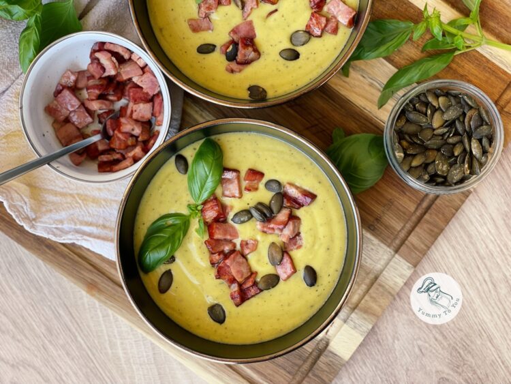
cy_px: 192
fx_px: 945
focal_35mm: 64
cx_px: 256
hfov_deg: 30.3
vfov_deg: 22.9
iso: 32
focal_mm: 7.5
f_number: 2.2
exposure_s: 1/121
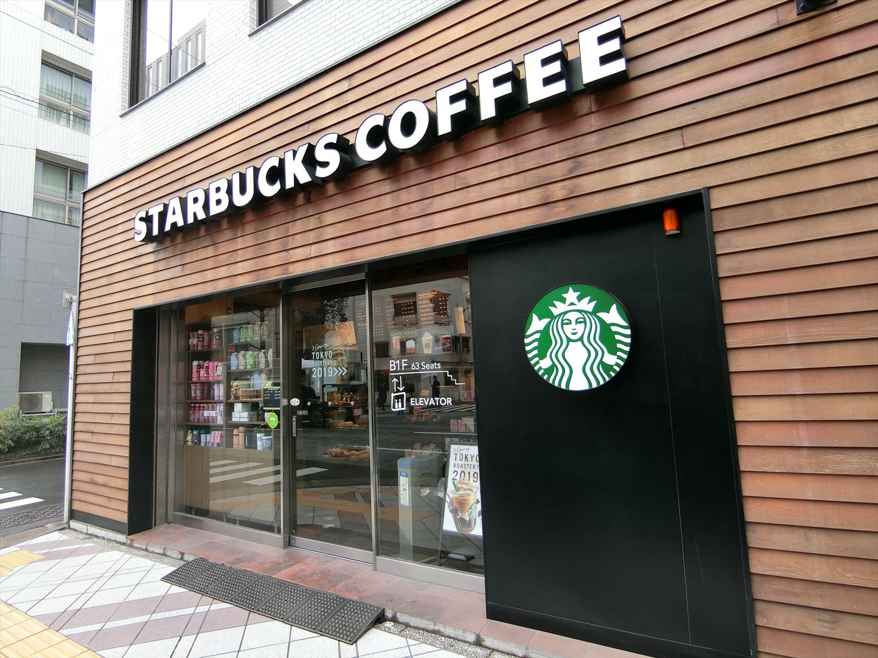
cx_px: 439
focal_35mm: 19
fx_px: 482
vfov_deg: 68.7
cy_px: 329
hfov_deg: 84.7
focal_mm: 4.06
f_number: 2.7
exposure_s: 1/125
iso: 80
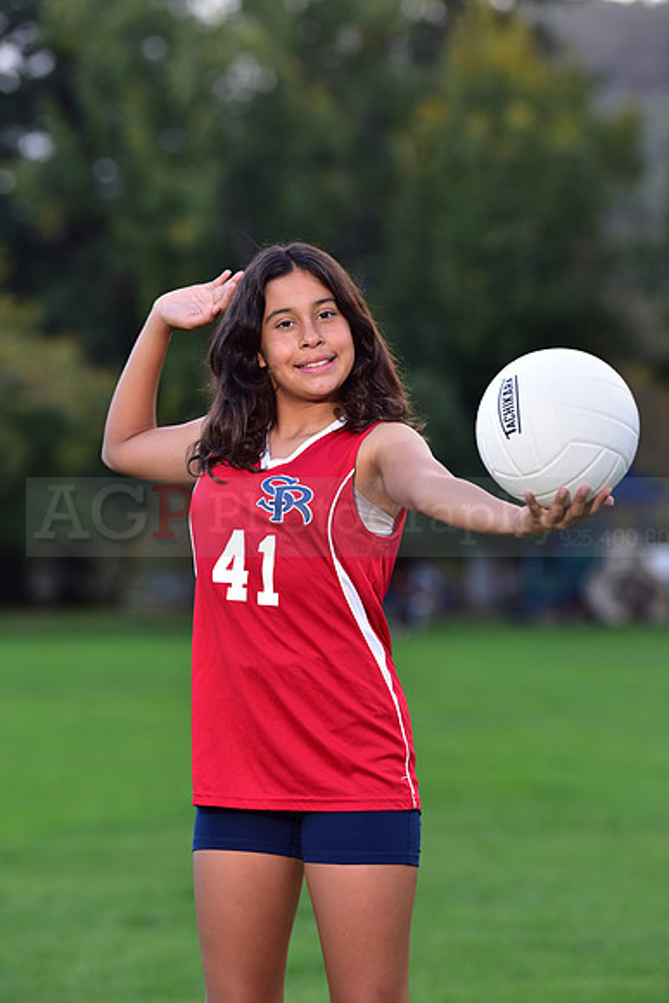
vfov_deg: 12.8
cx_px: 334
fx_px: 4457
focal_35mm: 160
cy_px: 502
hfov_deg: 8.6
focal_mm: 160
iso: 400
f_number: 4.5
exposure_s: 1/250
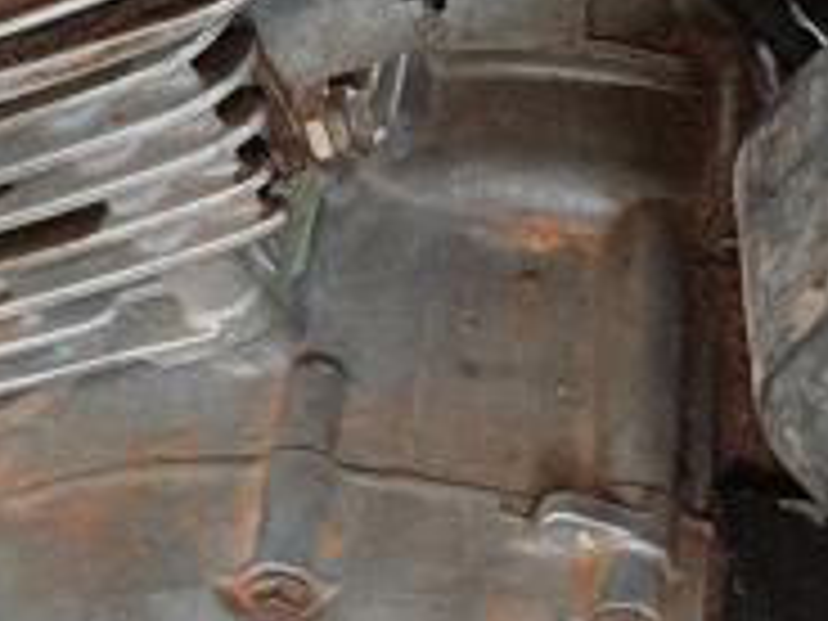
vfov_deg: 17.0
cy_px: 270
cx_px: 558
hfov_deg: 22.4
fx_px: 2081
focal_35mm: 87
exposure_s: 1/33.3
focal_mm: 4.65
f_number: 1.8
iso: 320
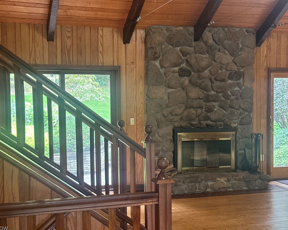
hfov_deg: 36.0
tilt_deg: -3.1
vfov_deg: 29.1
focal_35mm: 52
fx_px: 443
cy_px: 115
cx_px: 137
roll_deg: -0.6
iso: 200
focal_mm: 6.86
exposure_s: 1/40
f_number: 1.78
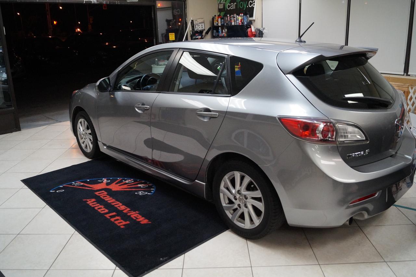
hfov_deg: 67.4
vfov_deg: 47.9
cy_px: 138
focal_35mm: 27
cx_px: 208
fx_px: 312
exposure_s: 1/160
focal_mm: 18
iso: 1600
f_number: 3.5
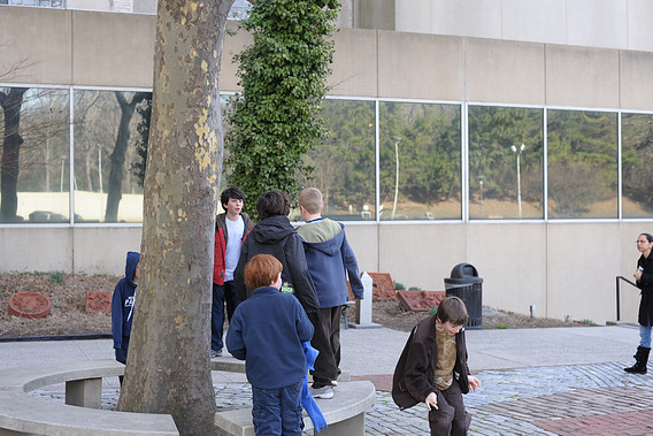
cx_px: 324
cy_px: 219
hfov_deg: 38.9
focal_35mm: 51
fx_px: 925
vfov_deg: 26.5
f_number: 4
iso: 1000
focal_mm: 50
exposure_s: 1/1000
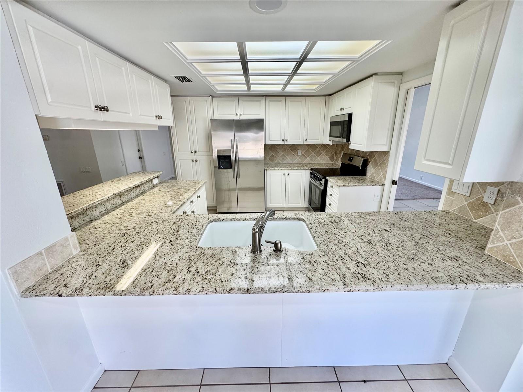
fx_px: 212
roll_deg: +0.6
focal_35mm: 14
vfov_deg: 85.7
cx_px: 262
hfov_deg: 102.1
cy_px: 196
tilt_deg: -18.0
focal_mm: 2.22
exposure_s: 1/120
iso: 160
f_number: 2.2
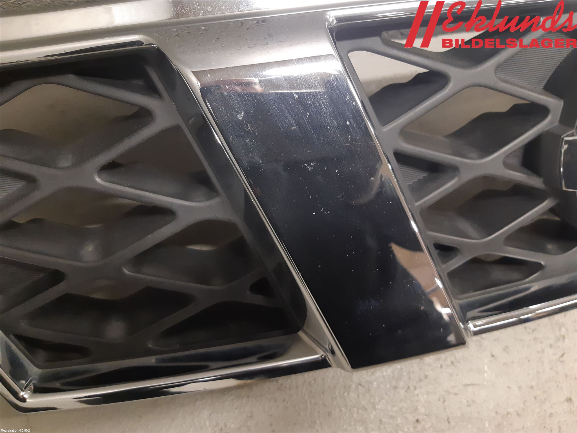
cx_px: 288
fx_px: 433
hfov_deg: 67.3
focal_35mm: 26
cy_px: 216
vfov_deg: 53.1
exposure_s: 1/50
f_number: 1.7
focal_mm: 3.93
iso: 250
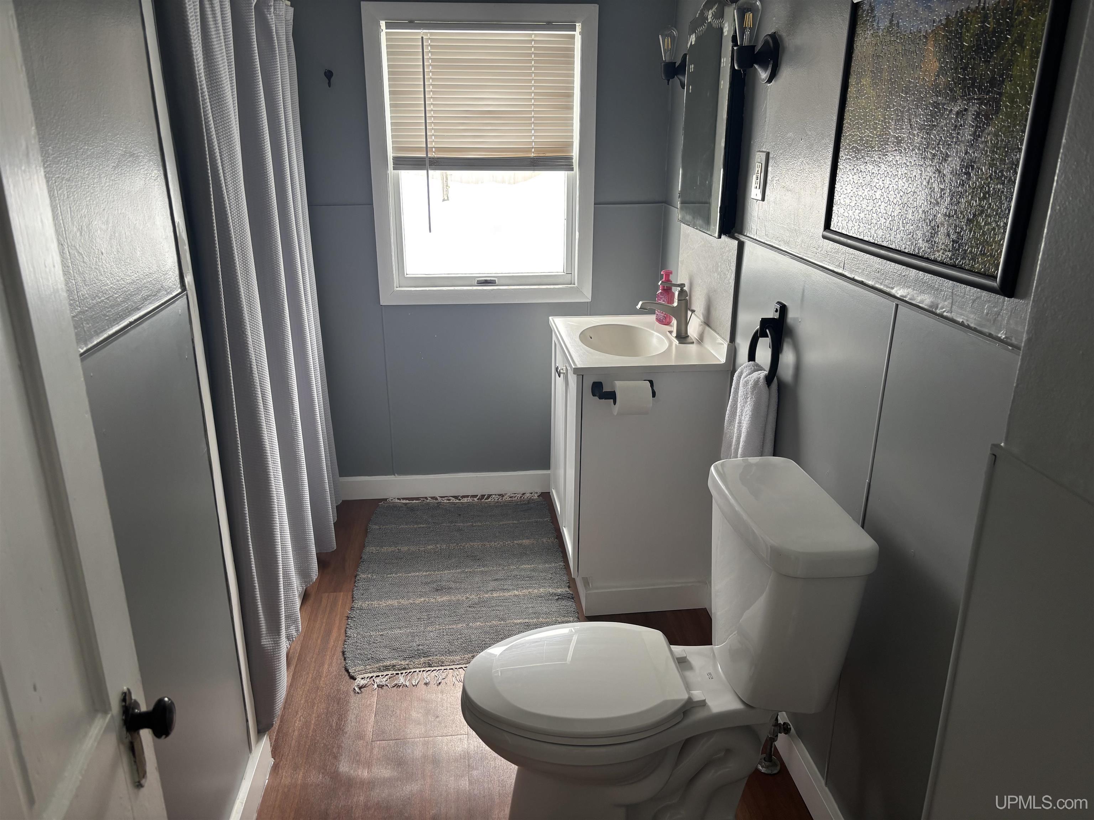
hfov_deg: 67.3
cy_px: 410
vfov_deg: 53.1
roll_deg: -0.2
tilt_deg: -19.3
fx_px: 822
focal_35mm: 26
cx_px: 547
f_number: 1.6
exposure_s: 1/60
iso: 80
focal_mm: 5.96
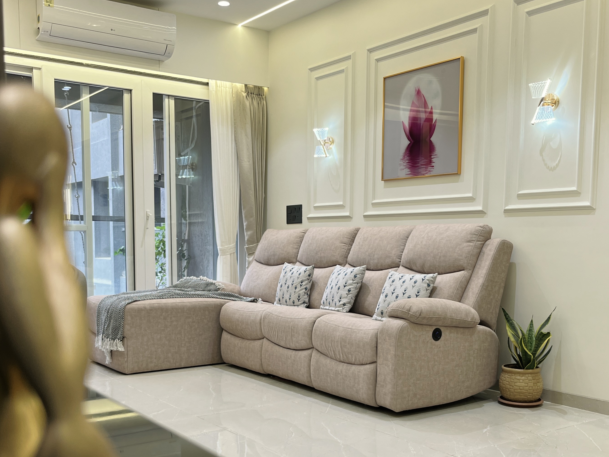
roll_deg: +0.1
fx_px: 686
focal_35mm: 39
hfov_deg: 47.9
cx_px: 295
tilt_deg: -5.7
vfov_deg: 36.4
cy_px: 307
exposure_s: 1/100
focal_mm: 5.1
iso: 32
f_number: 1.6
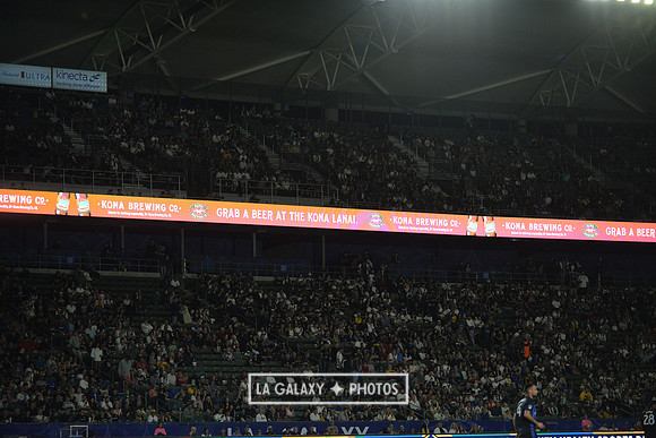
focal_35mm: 135
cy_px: 219
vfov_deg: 10.2
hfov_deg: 15.2
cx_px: 328
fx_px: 2460
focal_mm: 135
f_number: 2.8
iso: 1600
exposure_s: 1/2000
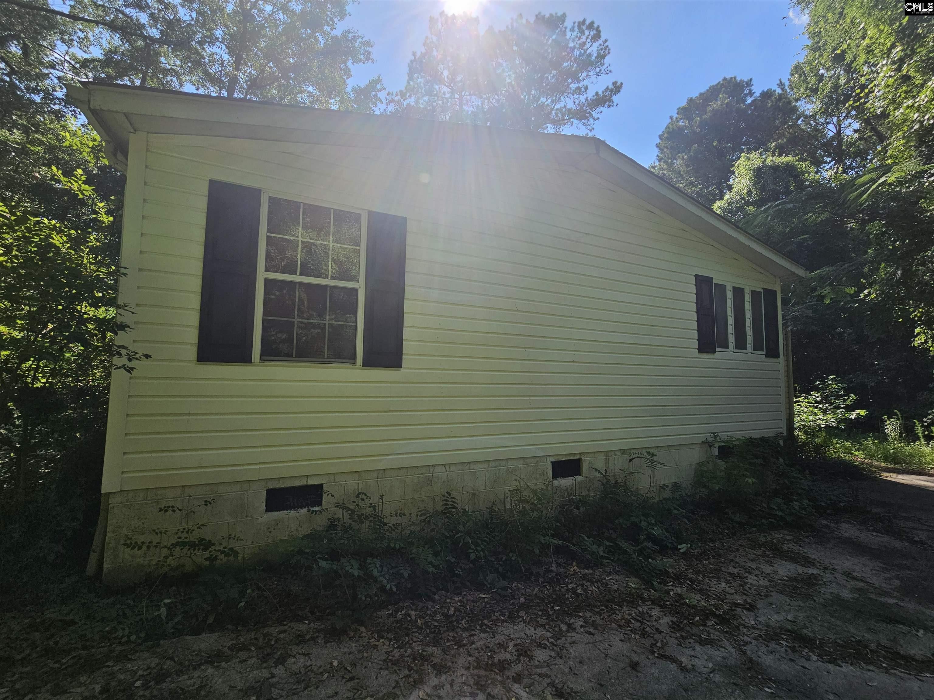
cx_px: 467
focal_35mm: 13
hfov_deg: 106.2
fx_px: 351
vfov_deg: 89.9
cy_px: 350
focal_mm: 2.2
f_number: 2.2
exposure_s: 1/1252
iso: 50
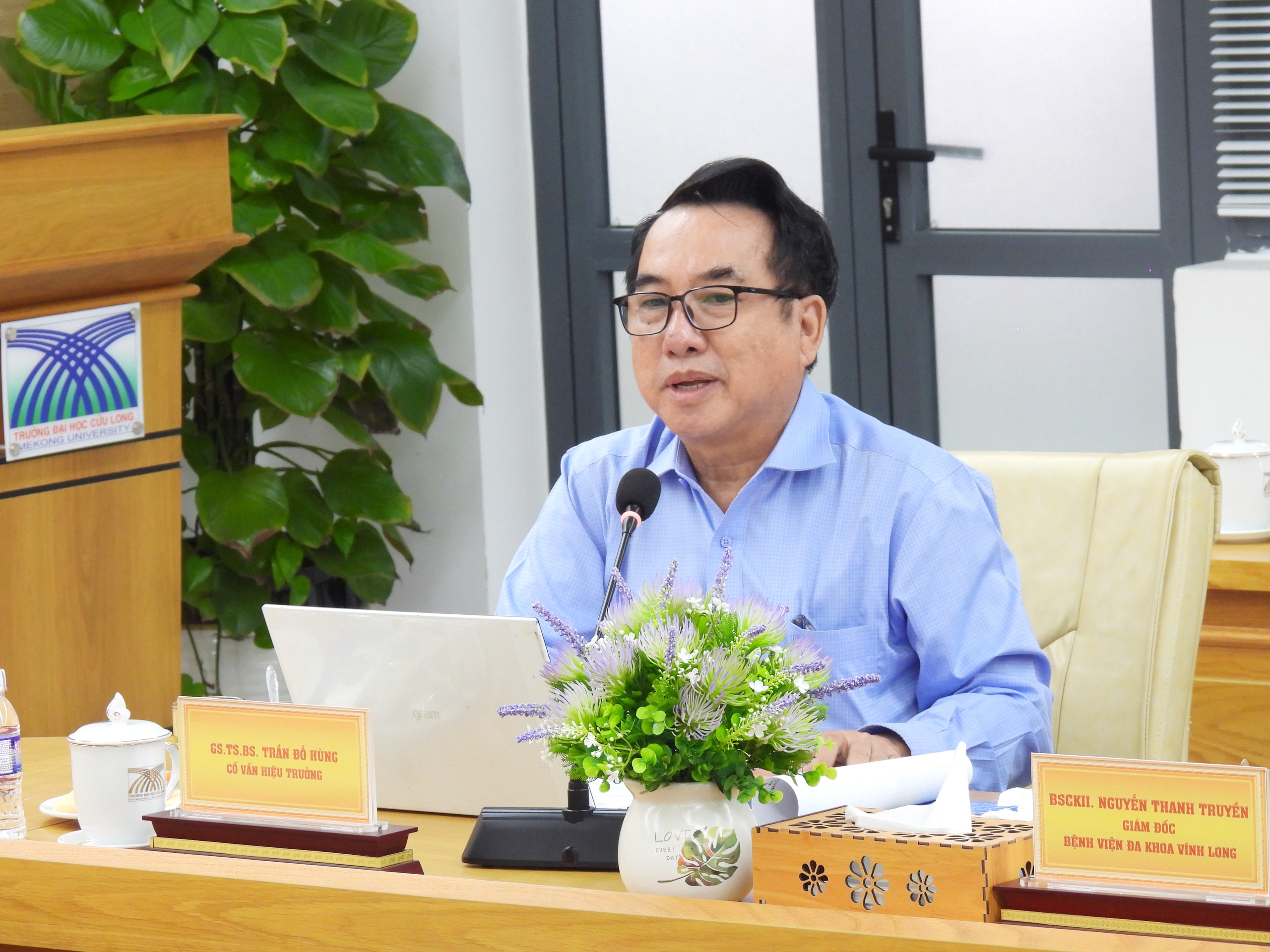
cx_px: 635
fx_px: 6237
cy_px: 476
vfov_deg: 8.7
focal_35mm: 170
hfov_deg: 11.6
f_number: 4.5
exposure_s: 1/40
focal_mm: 30.3
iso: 400
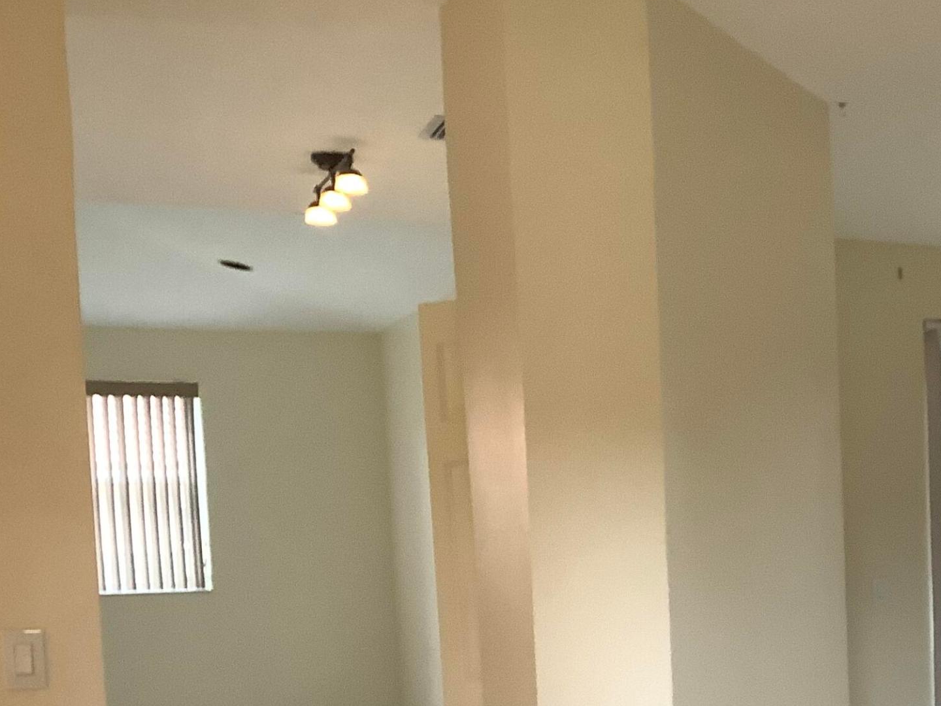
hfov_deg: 29.4
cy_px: 696
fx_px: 1685
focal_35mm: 62
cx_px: 908
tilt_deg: -5.9
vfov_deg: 22.8
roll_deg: +0.4
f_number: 2.4
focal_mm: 3.3
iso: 125
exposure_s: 1/60
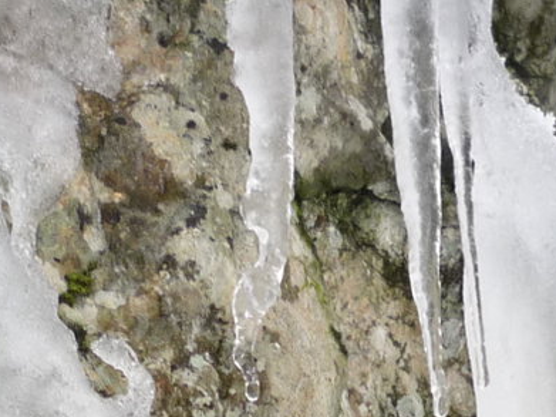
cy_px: 870
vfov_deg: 11.4
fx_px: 1847
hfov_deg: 17.1
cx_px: 309
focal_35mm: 115
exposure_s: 1/40
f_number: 2.8
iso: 100
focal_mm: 4.4
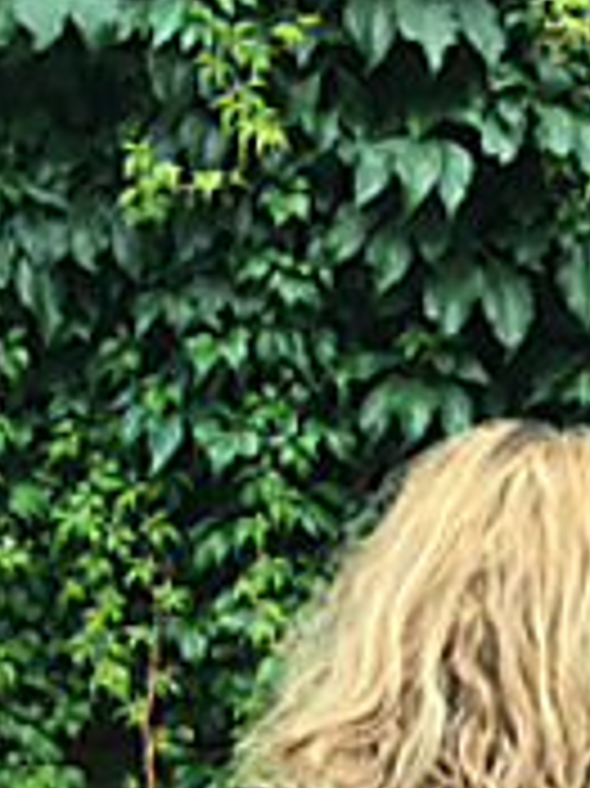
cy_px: 1342
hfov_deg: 13.9
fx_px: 2412
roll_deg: -0.4
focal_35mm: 106
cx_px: 266
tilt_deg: -10.2
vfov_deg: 16.2
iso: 40
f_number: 2.2
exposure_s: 1/100
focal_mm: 4.15
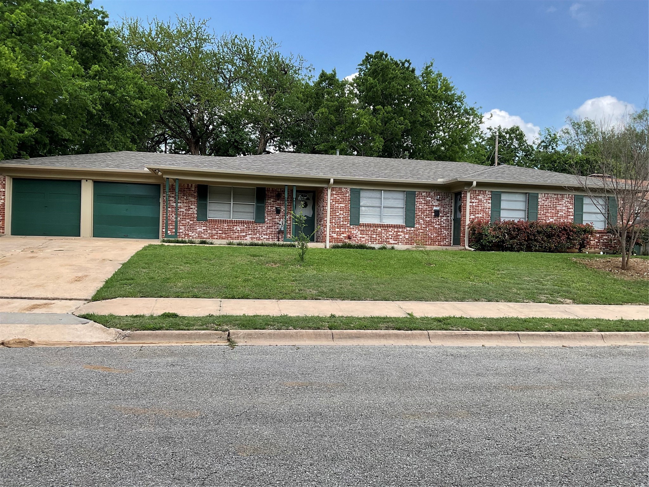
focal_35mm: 29
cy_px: 244
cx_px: 324
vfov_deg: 48.2
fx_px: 544
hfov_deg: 61.7
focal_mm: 3
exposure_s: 1/691
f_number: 1.8
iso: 16
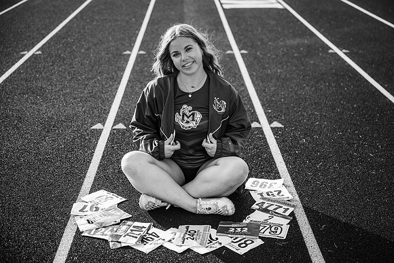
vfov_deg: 24.6
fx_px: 603
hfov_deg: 36.2
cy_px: 126
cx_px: 205
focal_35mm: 55
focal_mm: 53
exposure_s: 1/1250
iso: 200
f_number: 2.8
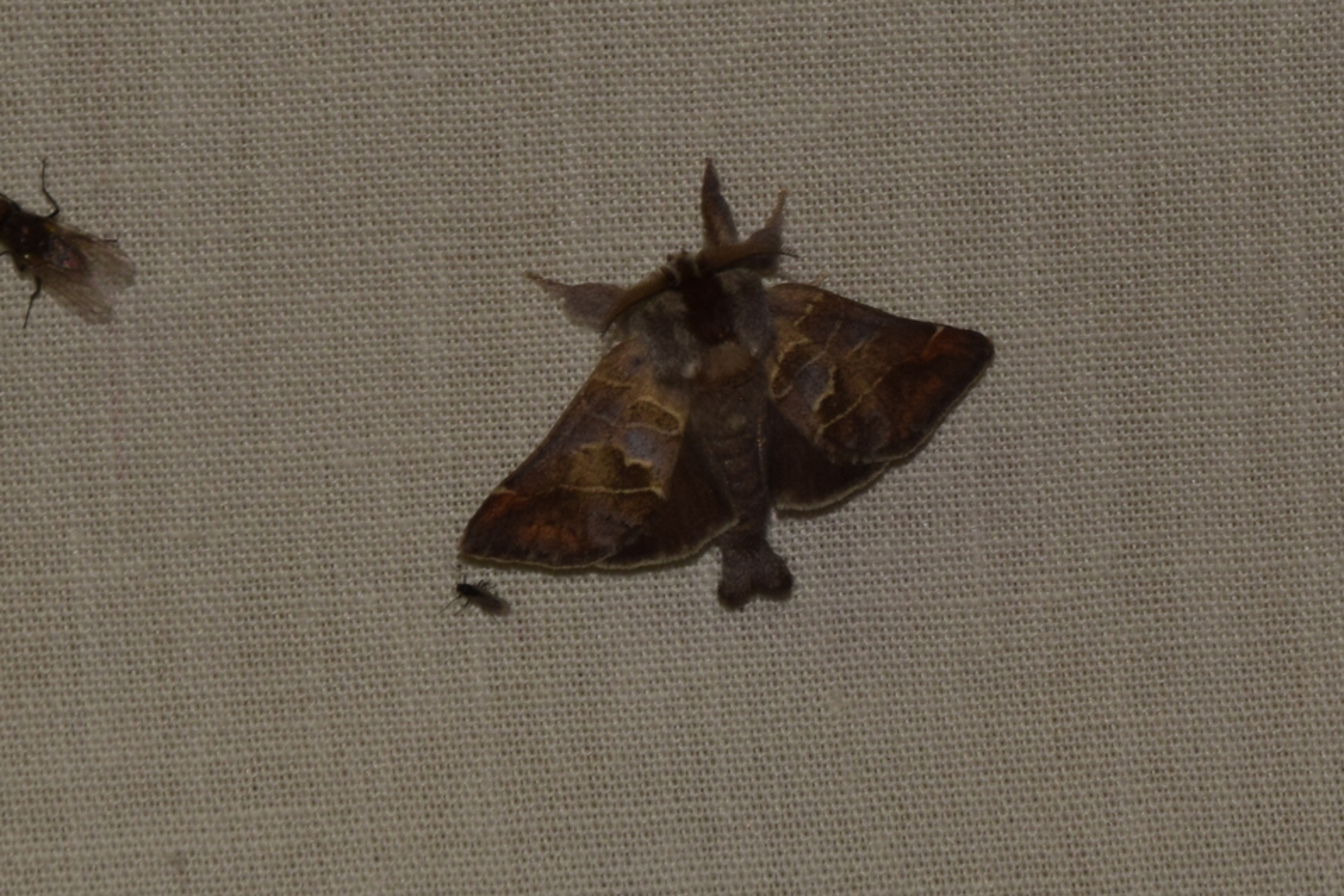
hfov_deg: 9.8
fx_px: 7839
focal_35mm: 210
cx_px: 672
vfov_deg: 6.5
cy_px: 448
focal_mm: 140
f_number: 16
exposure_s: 1/200
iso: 100
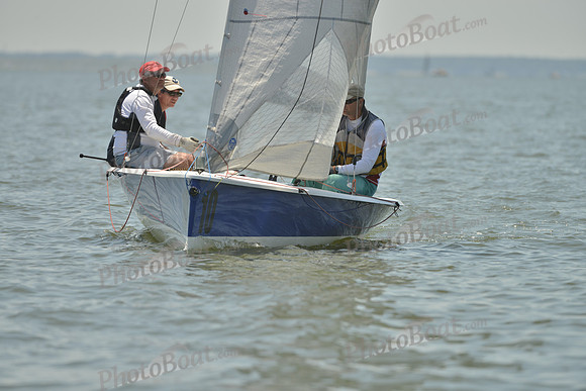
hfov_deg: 5.2
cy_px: 196
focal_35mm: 400
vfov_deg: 3.4
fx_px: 6512
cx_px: 293
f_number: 6.3
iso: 200
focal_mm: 400
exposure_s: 1/1000
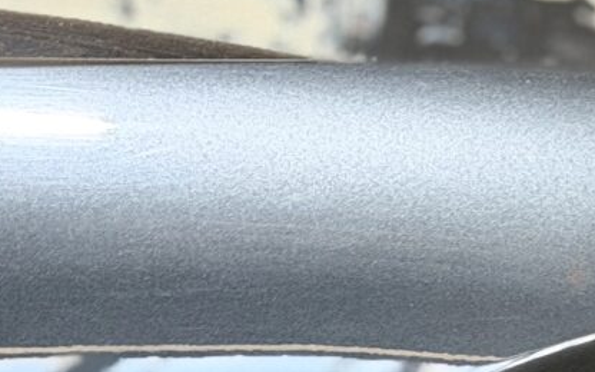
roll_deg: -0.8
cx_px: 974
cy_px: 700
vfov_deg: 4.2
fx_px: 5076
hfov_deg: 6.6
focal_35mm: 313
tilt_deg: -2.1
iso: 500
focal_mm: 6.76
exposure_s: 1/25
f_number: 1.78
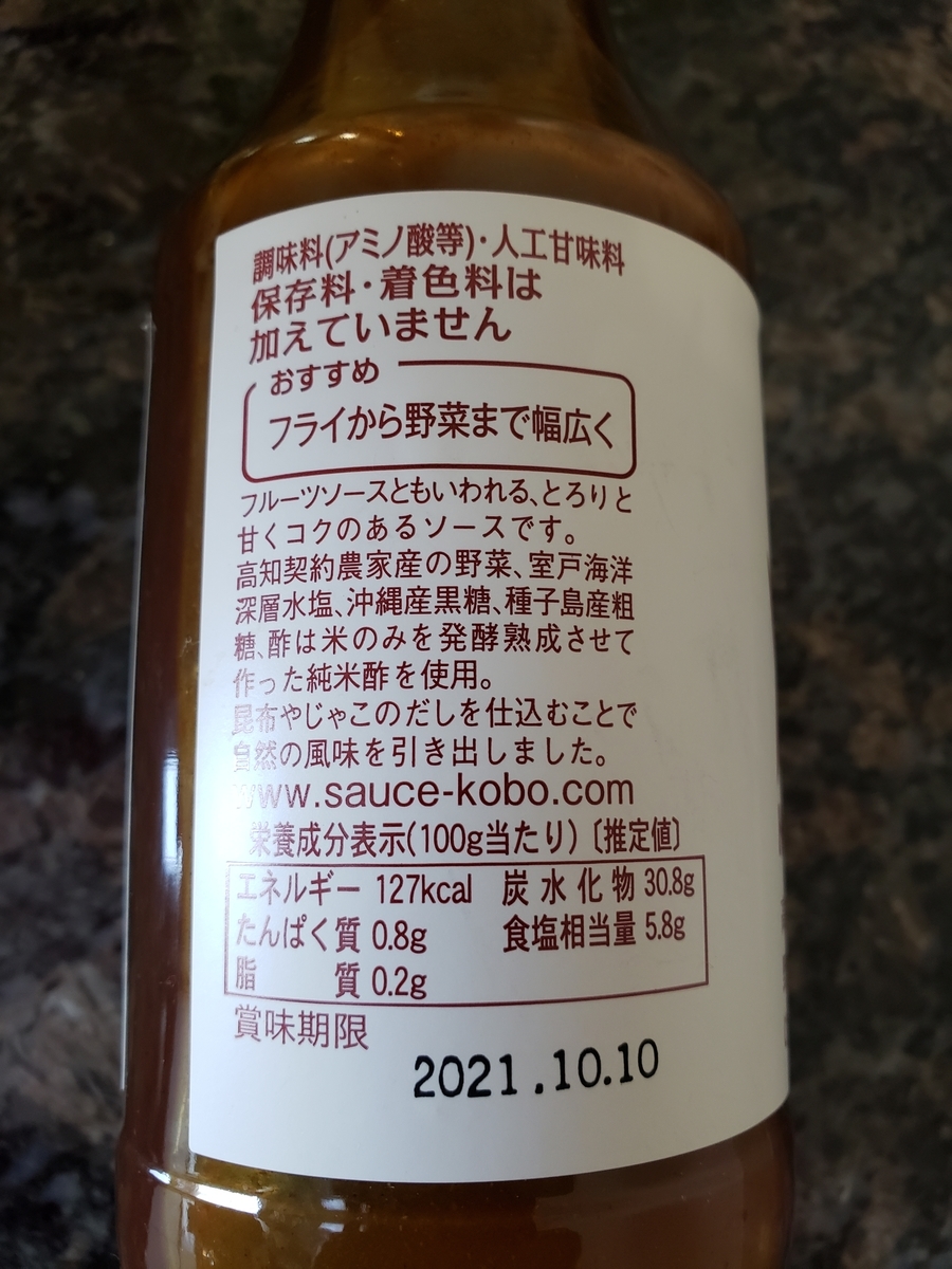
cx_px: 476
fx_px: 953
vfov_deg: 67.3
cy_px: 634
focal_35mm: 26
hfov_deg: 53.1
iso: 250
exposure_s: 1/36
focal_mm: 4.3
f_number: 2.4
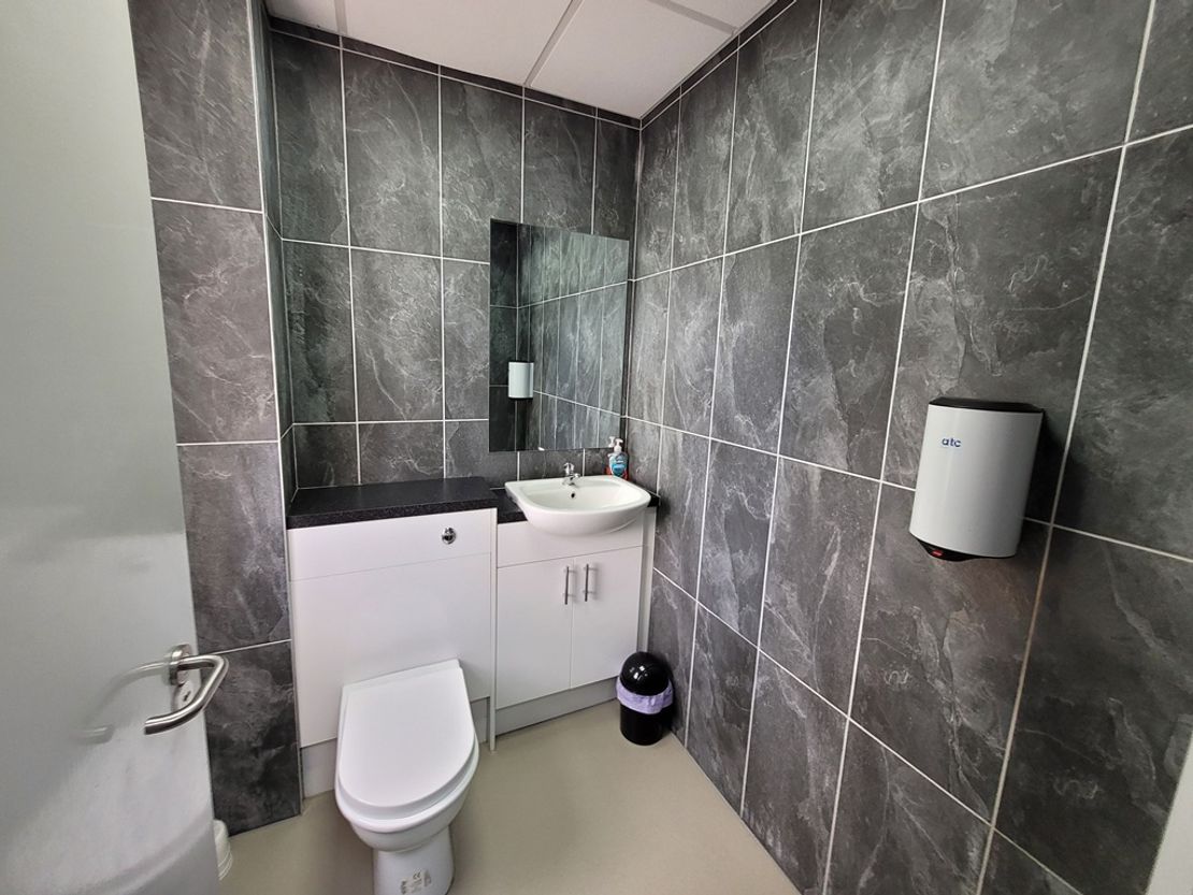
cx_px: 596
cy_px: 448
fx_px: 448
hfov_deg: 106.2
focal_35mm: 13
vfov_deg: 89.9
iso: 125
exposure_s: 1/50
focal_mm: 1.74
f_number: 2.2
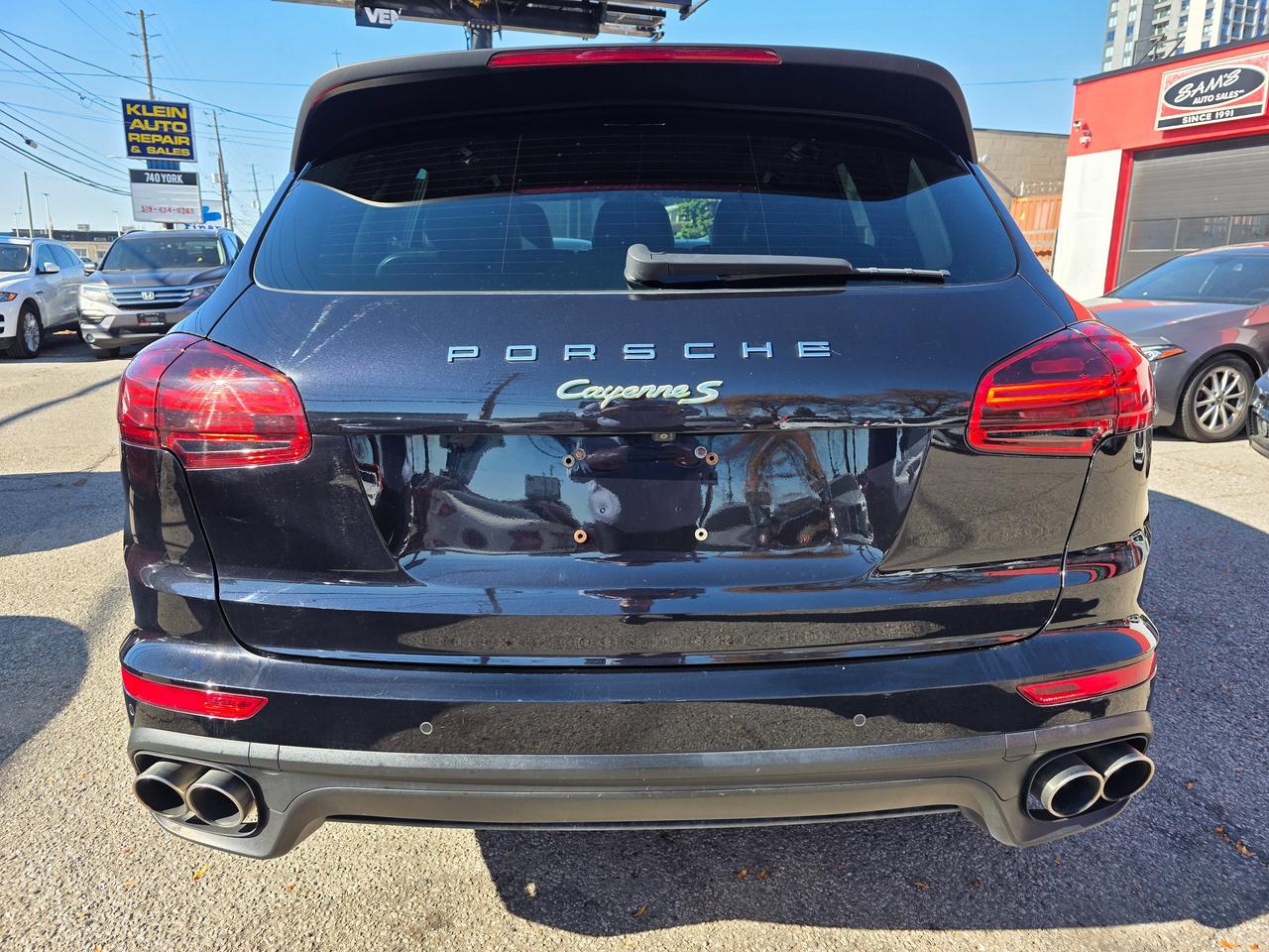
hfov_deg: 73.9
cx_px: 634
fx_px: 843
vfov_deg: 58.9
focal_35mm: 23
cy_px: 476
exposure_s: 1/2222
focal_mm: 6.3
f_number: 1.7
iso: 80
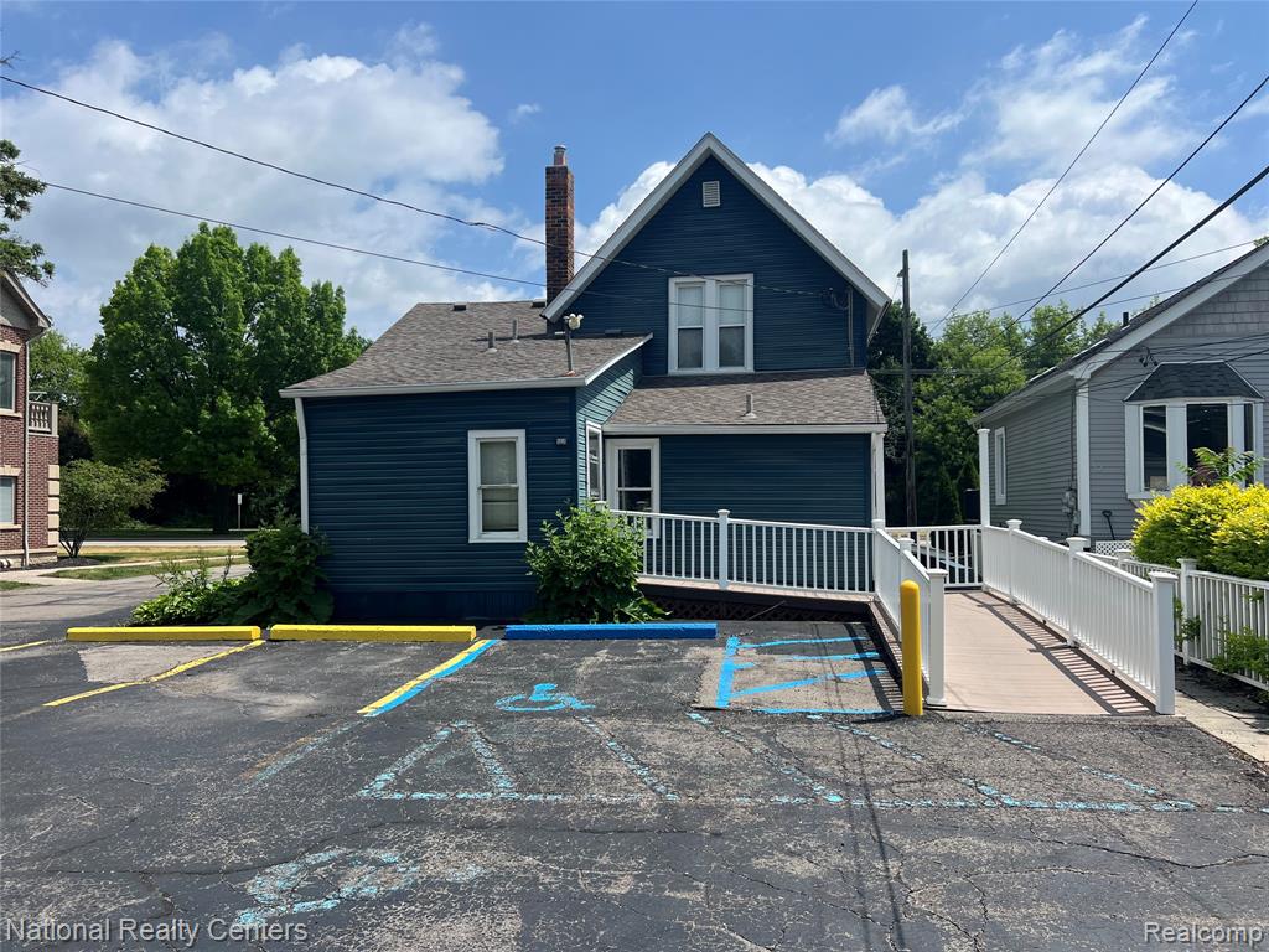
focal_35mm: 26
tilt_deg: +0.9
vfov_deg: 53.1
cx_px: 634
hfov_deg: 67.3
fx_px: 953
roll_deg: +0.8
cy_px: 476
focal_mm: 5.7
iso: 50
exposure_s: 1/5319
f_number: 1.5
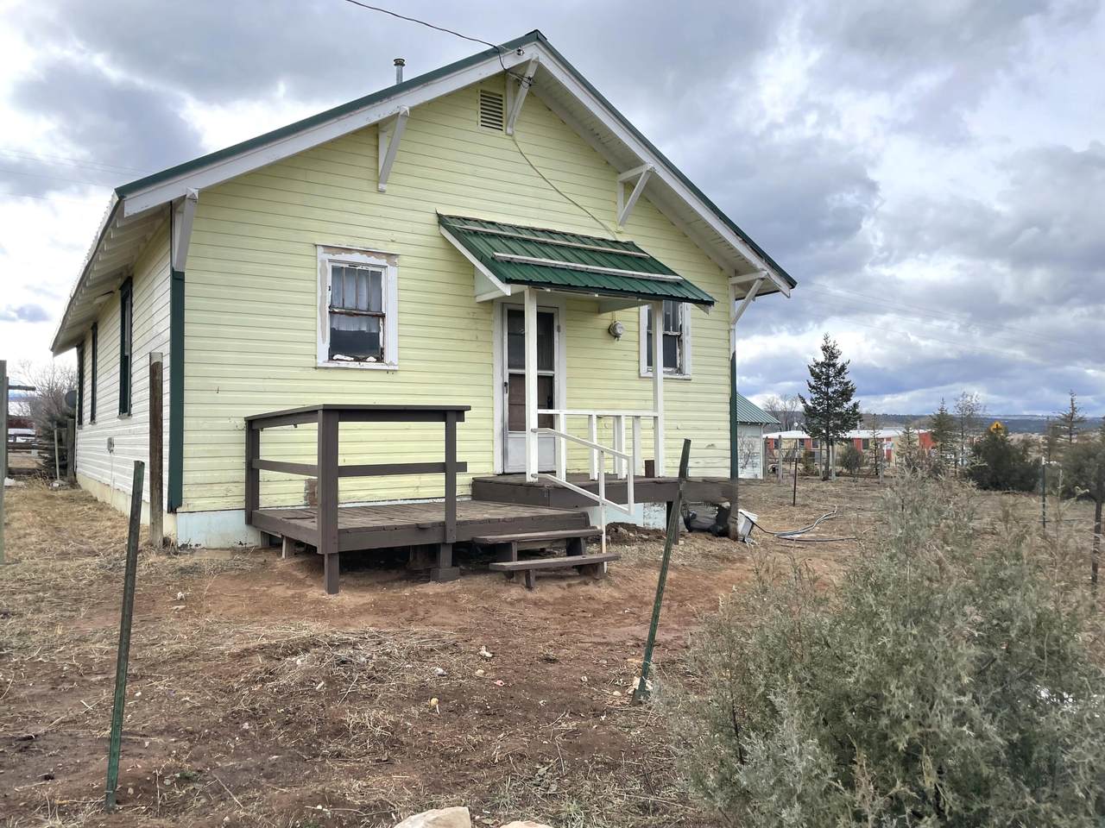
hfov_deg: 67.3
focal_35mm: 26
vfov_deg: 53.1
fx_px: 830
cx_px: 552
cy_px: 414
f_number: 1.6
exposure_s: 1/2398
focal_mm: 4.2
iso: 32
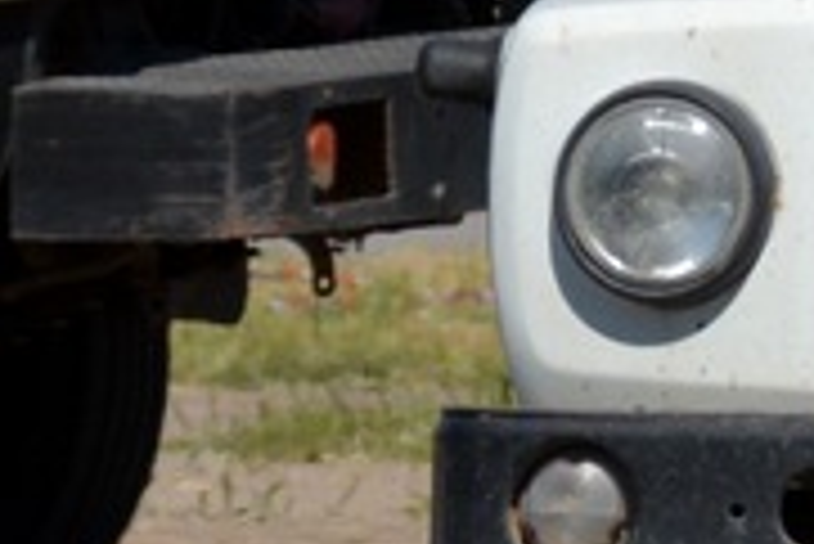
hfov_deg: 1.1
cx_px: 2046
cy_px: -508
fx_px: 41576
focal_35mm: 1837
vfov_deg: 0.7
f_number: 8
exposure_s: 1/2000
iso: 400
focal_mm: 185
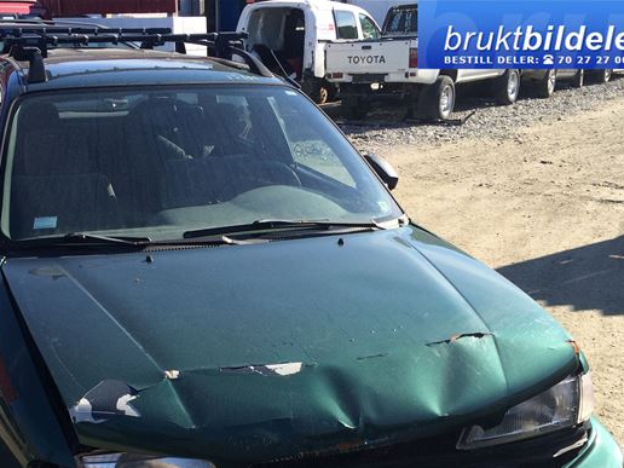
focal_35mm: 45
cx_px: 224
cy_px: 362
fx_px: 811
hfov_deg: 41.7
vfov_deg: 31.5
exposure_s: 1/855
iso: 32
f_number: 2.2
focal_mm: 4.15
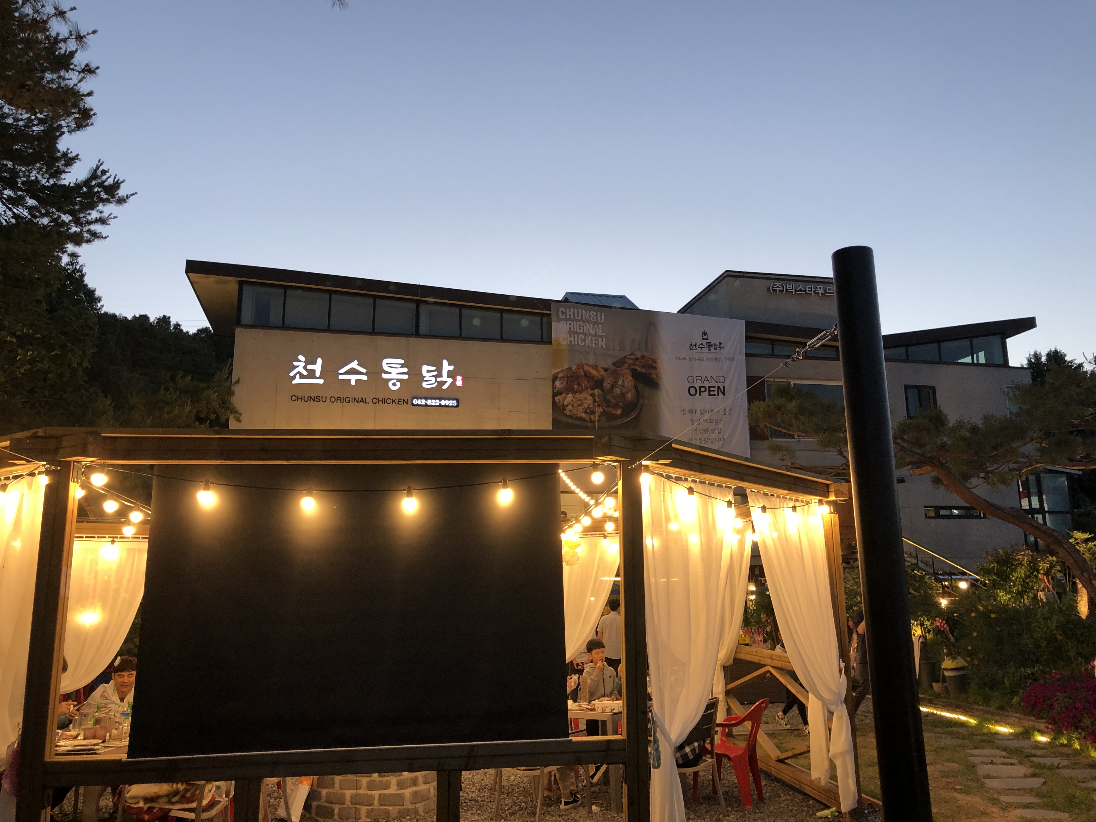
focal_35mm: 28
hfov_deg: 63.4
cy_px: 411
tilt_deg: +12.0
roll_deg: -0.4
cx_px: 548
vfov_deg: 49.7
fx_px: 887
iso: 32
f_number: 1.8
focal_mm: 4
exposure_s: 1/24
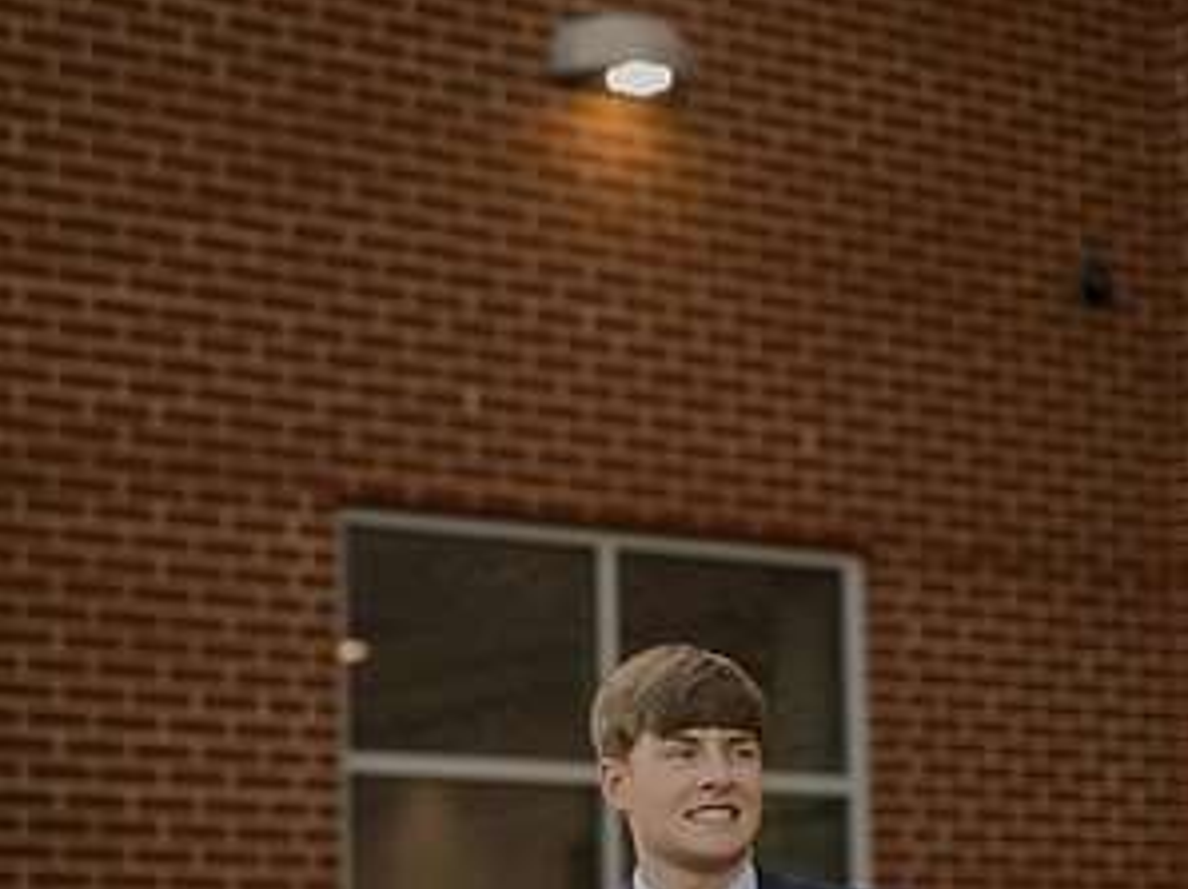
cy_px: 845
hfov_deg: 18.1
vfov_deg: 13.4
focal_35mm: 109
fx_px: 3738
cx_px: 594
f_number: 1.4
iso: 100
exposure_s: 1/500
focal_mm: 50
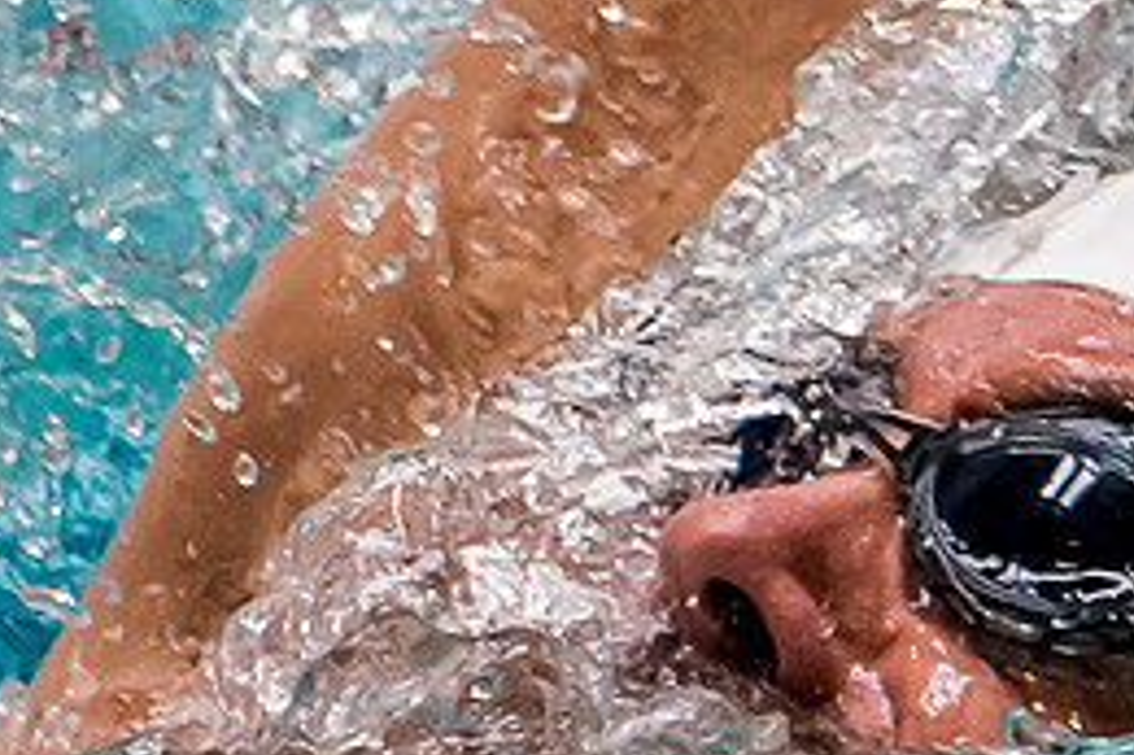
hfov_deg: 0.8
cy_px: -50
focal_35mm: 2559
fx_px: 80555
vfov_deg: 0.5
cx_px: 1017
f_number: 2.8
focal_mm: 200
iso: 1600
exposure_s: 1/1000
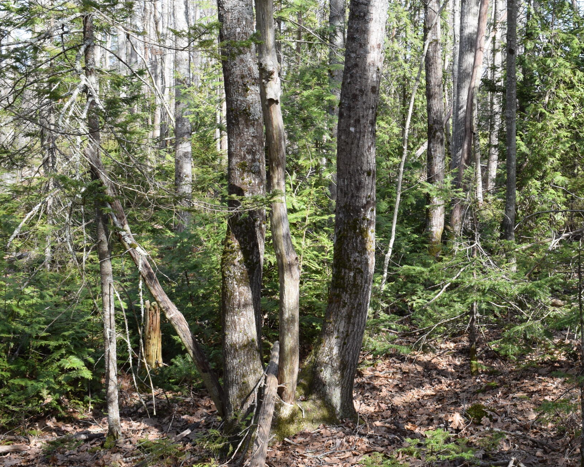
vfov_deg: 32.0
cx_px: 452
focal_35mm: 47
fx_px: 812
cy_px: 197
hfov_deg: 38.3
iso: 400
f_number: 8
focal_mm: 18
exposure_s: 1/250
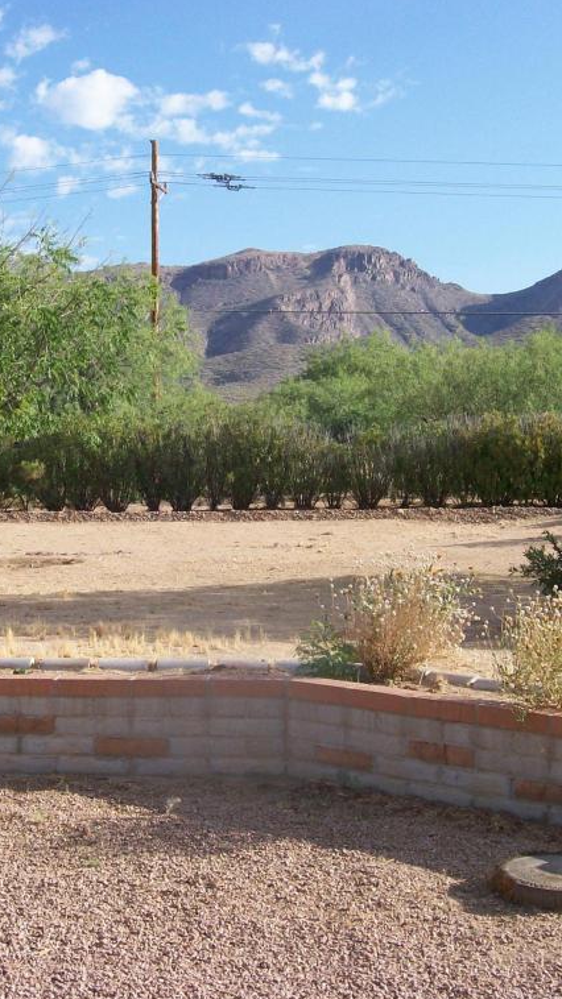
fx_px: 1405
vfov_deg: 39.2
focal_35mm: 53
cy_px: 500
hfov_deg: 22.5
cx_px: 162
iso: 80
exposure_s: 1/385
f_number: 4.8
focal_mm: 6
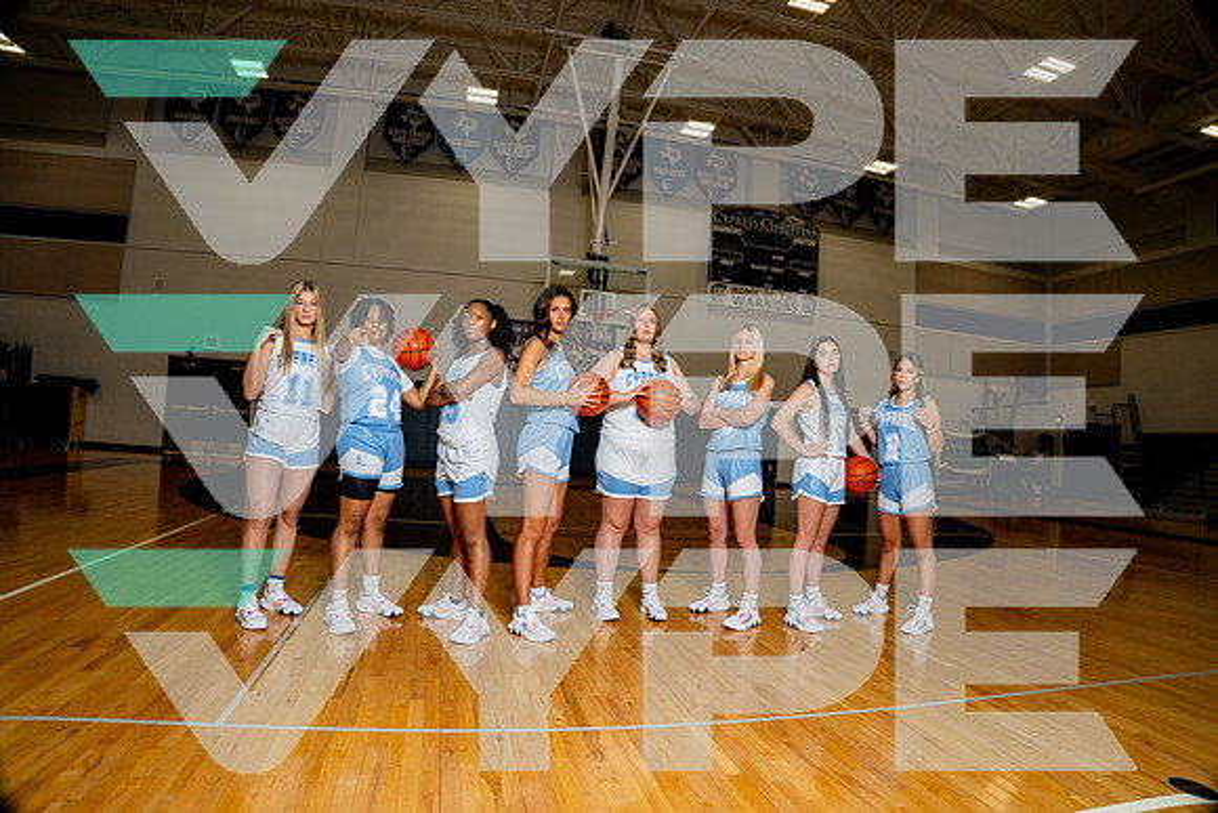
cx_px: 609
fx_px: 677
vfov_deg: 62.0
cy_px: 406
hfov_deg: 84.0
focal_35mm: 20
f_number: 8
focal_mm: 20
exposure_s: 1/250
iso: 400
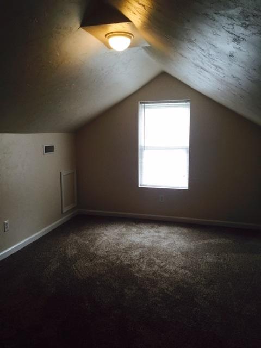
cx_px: 130
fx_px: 292
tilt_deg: -7.4
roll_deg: +0.2
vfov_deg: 61.7
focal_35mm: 29
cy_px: 174
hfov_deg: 48.2
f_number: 2.2
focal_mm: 4.15
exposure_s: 1/30
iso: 50
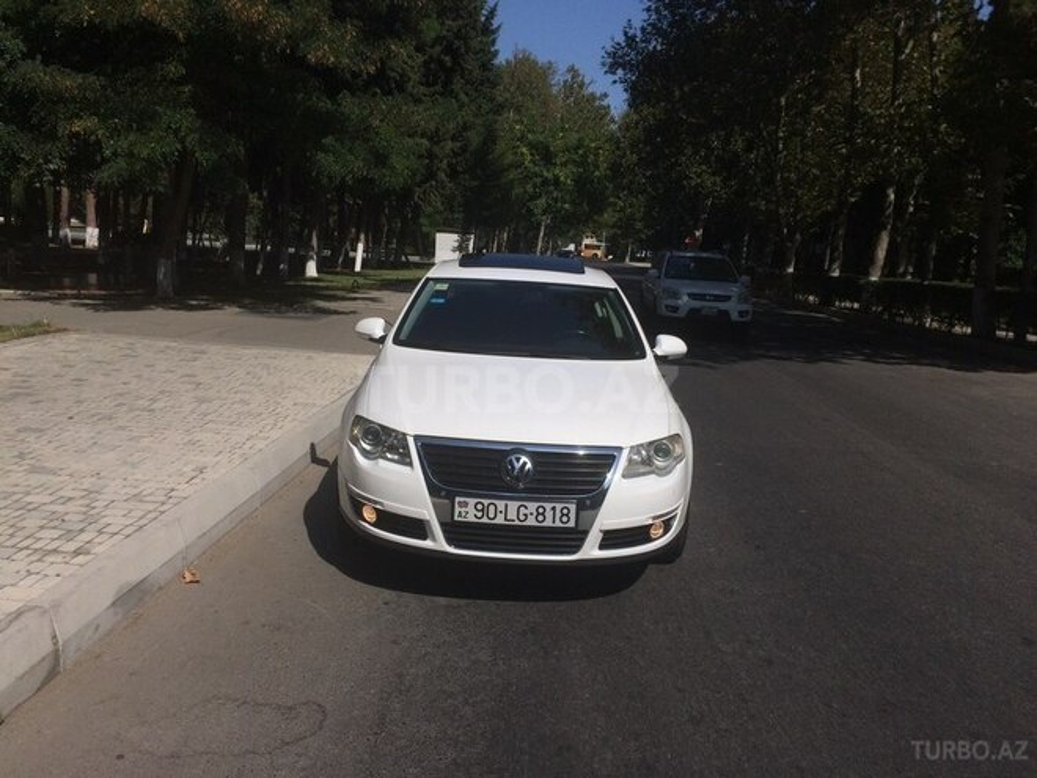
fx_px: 869
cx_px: 518
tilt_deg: -9.1
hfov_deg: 61.7
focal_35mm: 29
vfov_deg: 48.2
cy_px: 389
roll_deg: -2.9
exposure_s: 1/6849
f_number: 2.2
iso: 40
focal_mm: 4.15
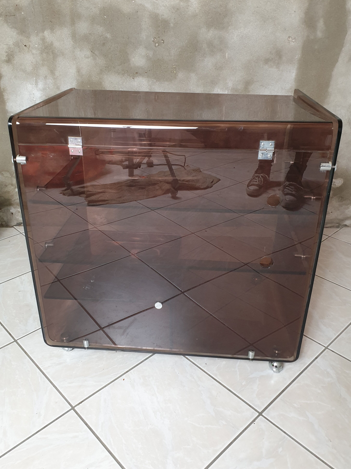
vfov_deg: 61.6
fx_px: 392
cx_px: 165
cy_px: 217
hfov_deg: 48.2
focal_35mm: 29
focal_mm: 4.3
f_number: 2.4
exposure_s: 1/50
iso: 250
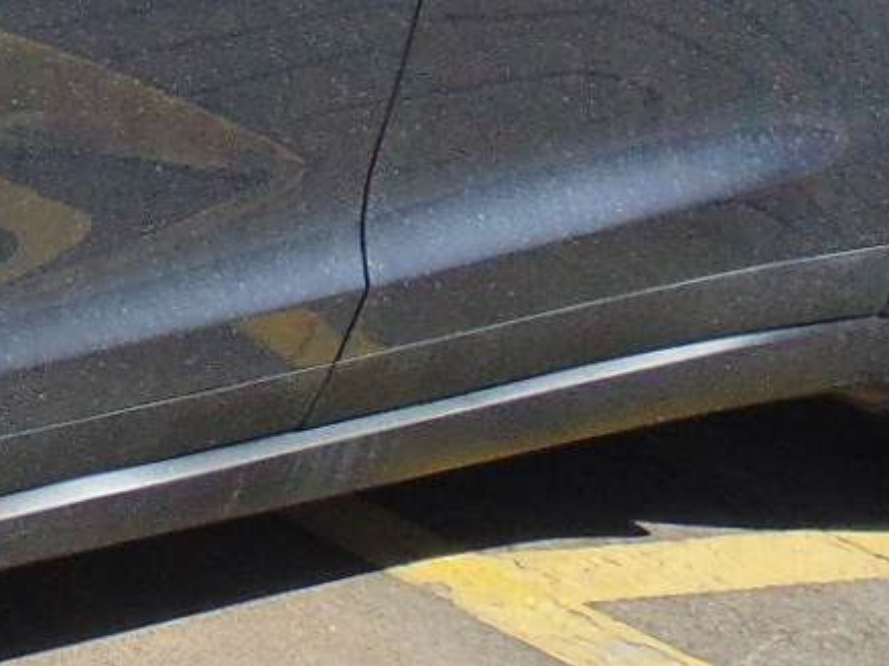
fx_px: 3799
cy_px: -203
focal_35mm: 148
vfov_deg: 9.8
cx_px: -737
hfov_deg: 12.2
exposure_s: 1/250
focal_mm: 4.5
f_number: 7.7
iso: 80
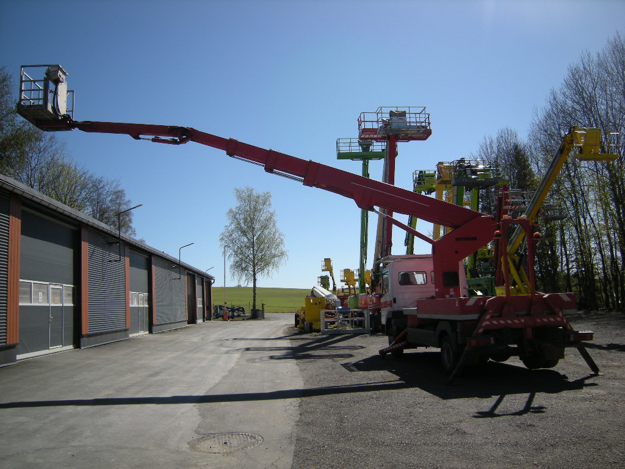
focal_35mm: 28
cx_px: 312
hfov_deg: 63.4
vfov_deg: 49.7
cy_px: 234
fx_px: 506
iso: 64
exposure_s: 1/364
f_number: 5.6
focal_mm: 4.7
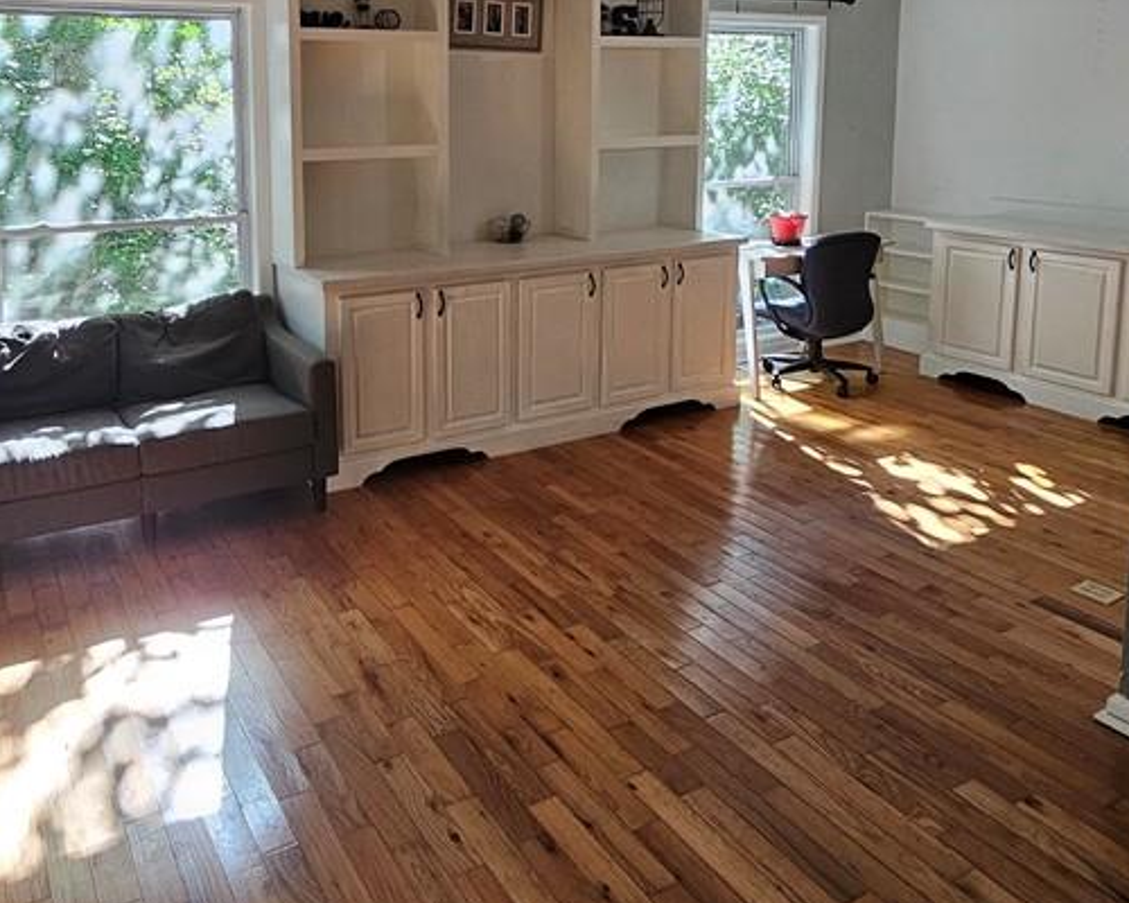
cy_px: 212
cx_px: 429
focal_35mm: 26
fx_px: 869
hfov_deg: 65.1
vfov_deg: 52.2
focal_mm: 2.2
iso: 160
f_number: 2.2
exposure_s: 1/60
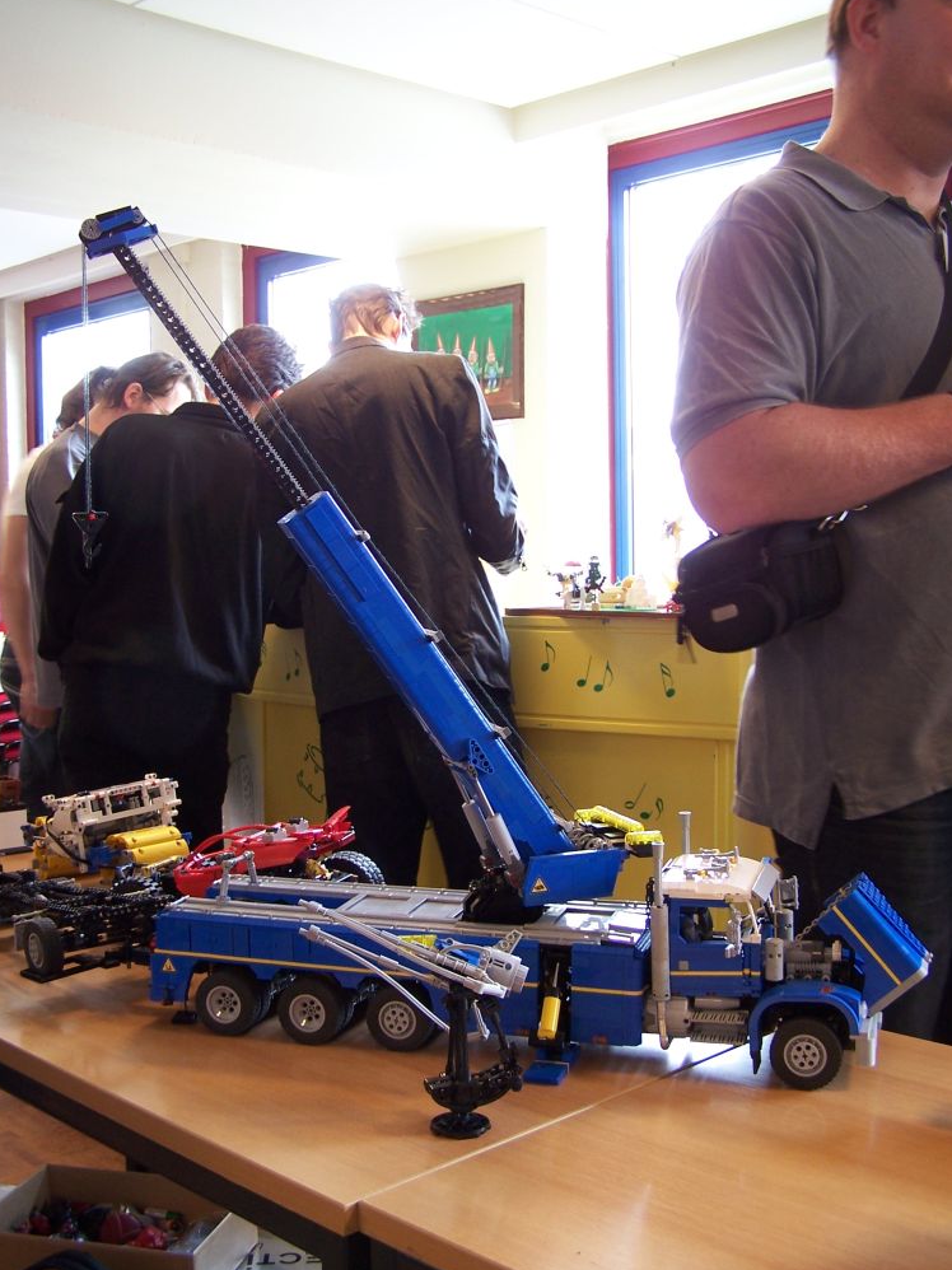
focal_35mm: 39
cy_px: 643
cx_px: 479
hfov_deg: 36.8
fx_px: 1431
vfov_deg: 47.9
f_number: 2.8
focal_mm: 6.3
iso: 80
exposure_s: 1/6
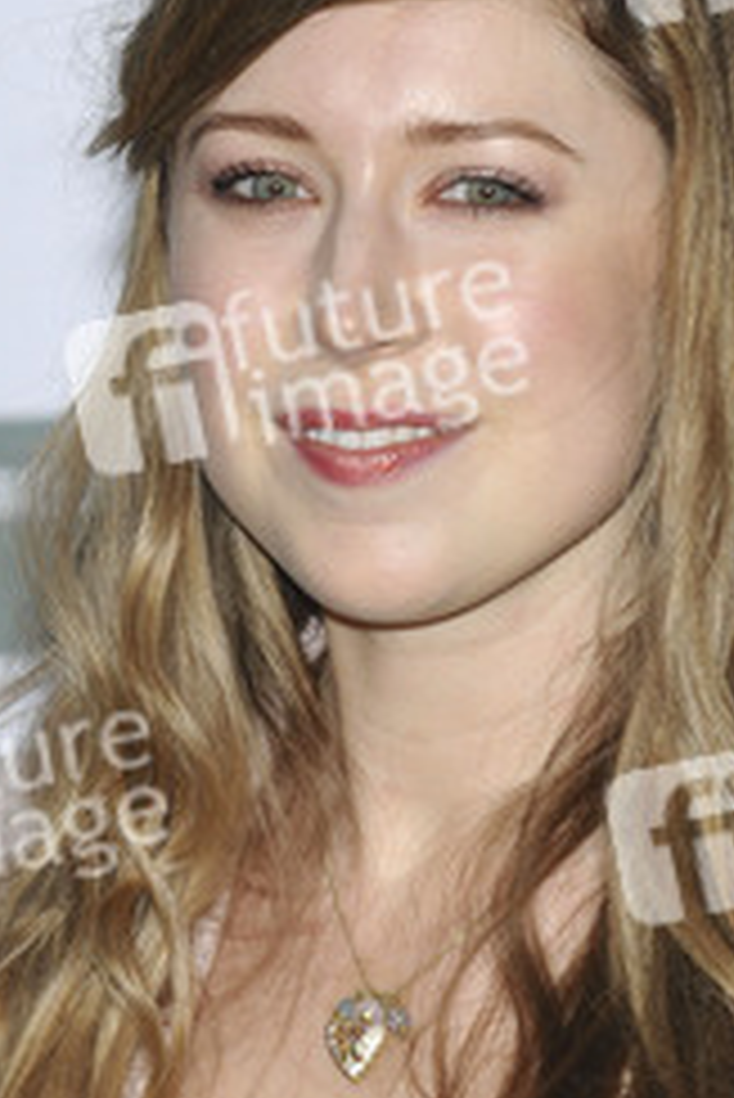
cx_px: 430
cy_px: 594
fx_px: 9772
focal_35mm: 320
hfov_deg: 4.3
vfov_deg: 6.4
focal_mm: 130
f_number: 5.6
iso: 400
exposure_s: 1/160
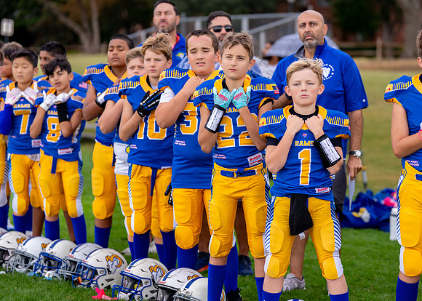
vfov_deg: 11.8
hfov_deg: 16.4
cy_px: 151
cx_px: 231
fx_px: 1460
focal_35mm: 122
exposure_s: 1/1250
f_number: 2.8
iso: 500
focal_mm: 111
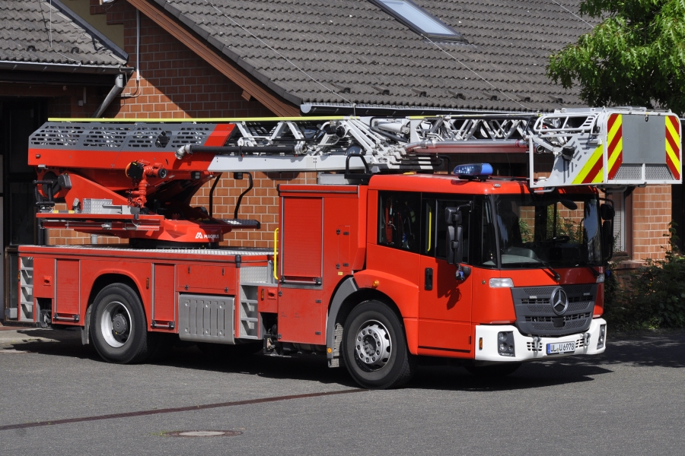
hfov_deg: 19.5
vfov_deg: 13.0
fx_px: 1998
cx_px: 342
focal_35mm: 105
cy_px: 228
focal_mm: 70
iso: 500
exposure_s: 1/1250
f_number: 9
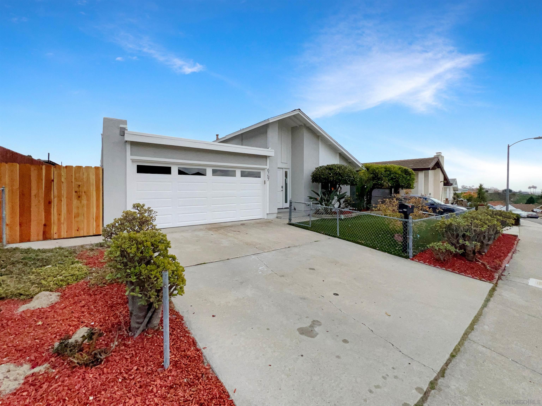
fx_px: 204
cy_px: 203
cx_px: 271
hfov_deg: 106.2
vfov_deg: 89.9
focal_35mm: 13
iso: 100
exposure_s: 1/6400
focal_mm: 1.57
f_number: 1.8
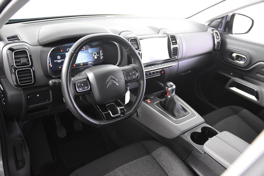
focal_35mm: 30
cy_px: 88
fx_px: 220
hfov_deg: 61.9
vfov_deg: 43.6
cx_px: 132
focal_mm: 20
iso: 2800
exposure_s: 1/30
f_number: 2.8
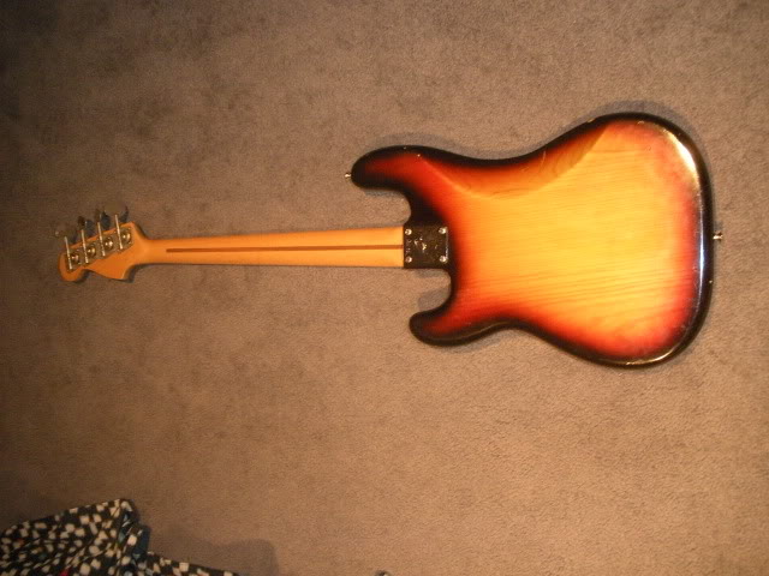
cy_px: 288
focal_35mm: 36
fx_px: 800
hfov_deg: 51.4
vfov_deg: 39.7
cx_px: 384
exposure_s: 1/23.1
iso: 400
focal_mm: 6.3
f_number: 3.5
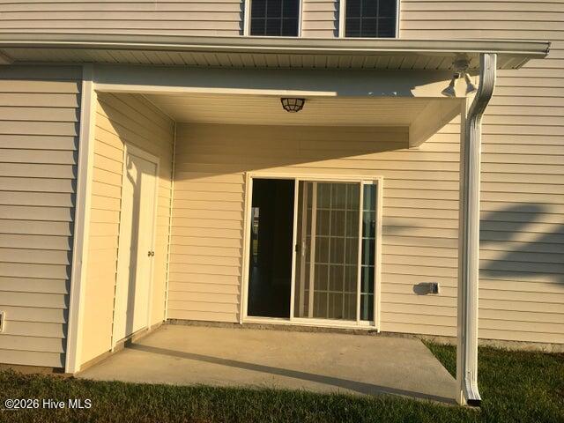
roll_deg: -2.7
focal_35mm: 29
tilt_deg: +3.8
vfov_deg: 48.2
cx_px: 282
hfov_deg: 61.7
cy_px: 212
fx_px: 472
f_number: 2.2
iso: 25
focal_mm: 4.15
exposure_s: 1/1350
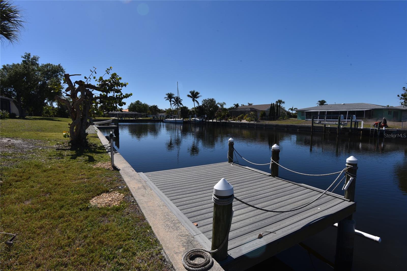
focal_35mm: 17
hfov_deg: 93.3
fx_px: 192
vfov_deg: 70.5
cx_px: 204
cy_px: 136
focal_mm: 17
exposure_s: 1/200
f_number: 14
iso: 100
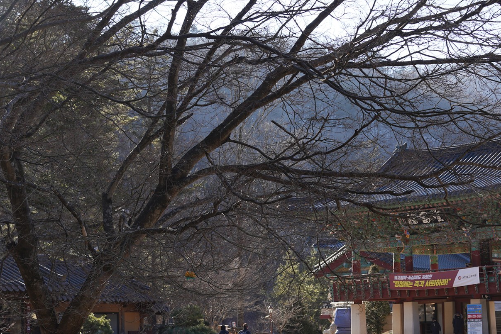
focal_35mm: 58
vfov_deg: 23.2
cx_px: 308
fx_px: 807
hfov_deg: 34.3
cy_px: 234
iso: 100
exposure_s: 1/100
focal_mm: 35
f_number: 7.1
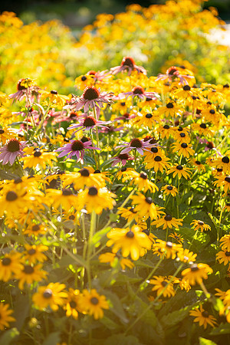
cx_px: 115
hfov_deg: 19.5
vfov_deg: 28.8
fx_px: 671
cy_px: 172
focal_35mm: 70
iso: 100
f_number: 2.8
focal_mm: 70
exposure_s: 1/500
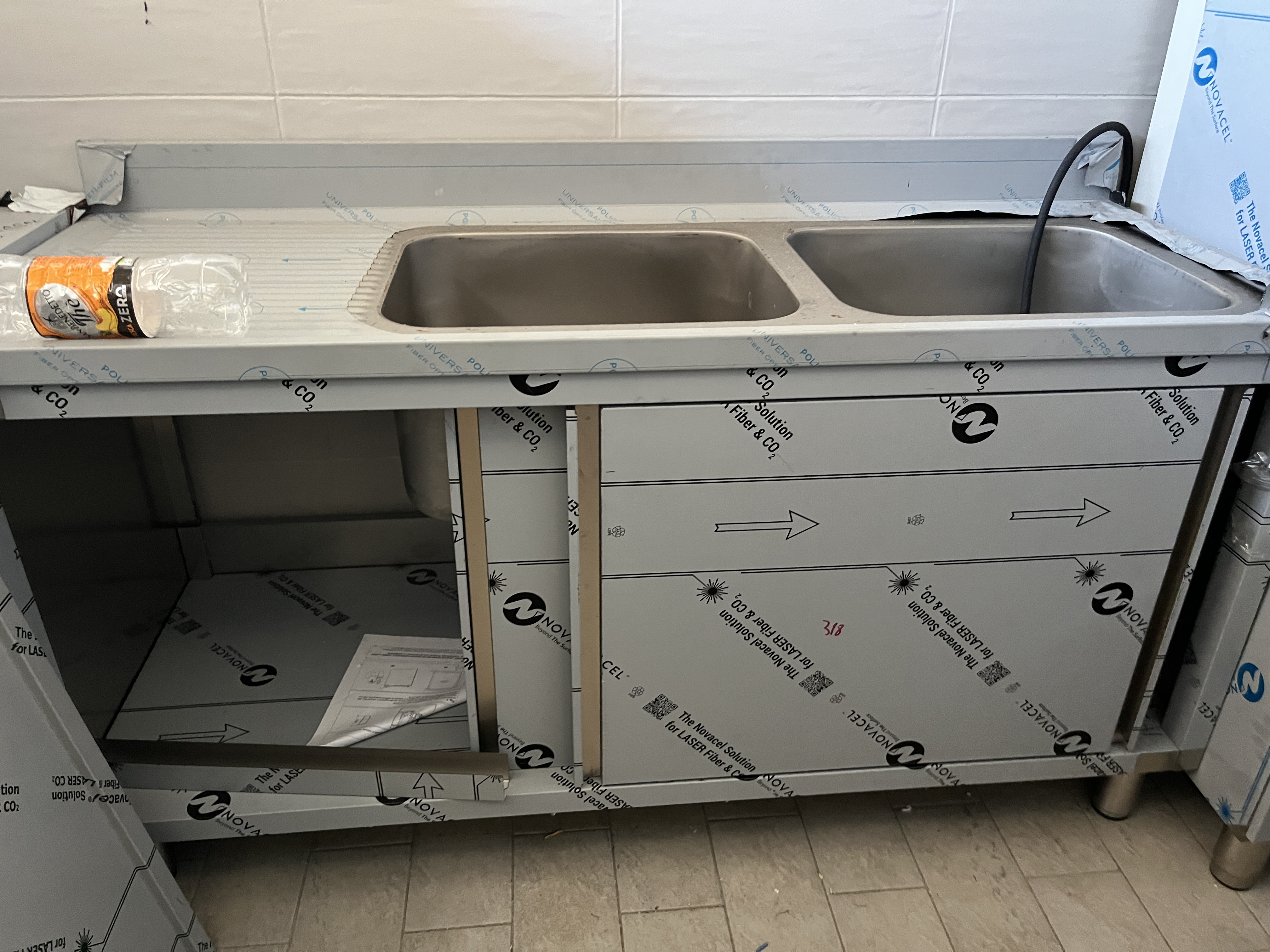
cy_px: 476
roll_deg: +0.1
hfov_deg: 67.3
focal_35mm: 26
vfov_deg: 53.1
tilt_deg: -29.3
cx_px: 635
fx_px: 954
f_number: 1.6
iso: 640
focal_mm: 5.1
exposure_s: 1/39
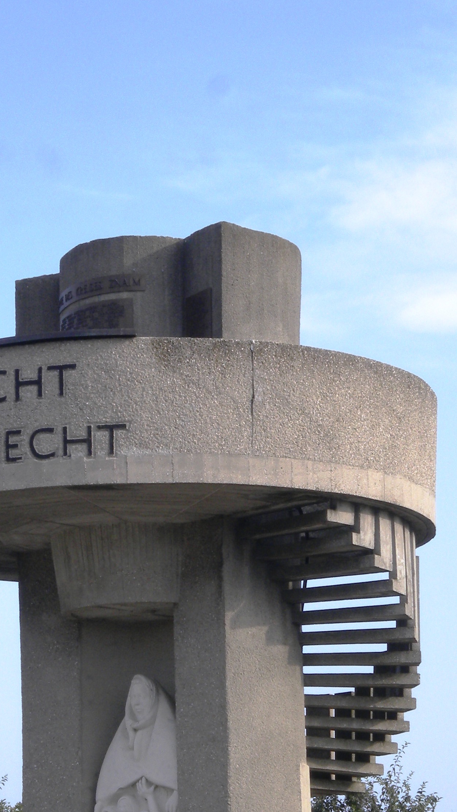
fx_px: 2608
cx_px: 138
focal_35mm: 121
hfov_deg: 10.0
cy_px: 614
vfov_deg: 17.6
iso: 80
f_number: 6.5
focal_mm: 12.3
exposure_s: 1/198
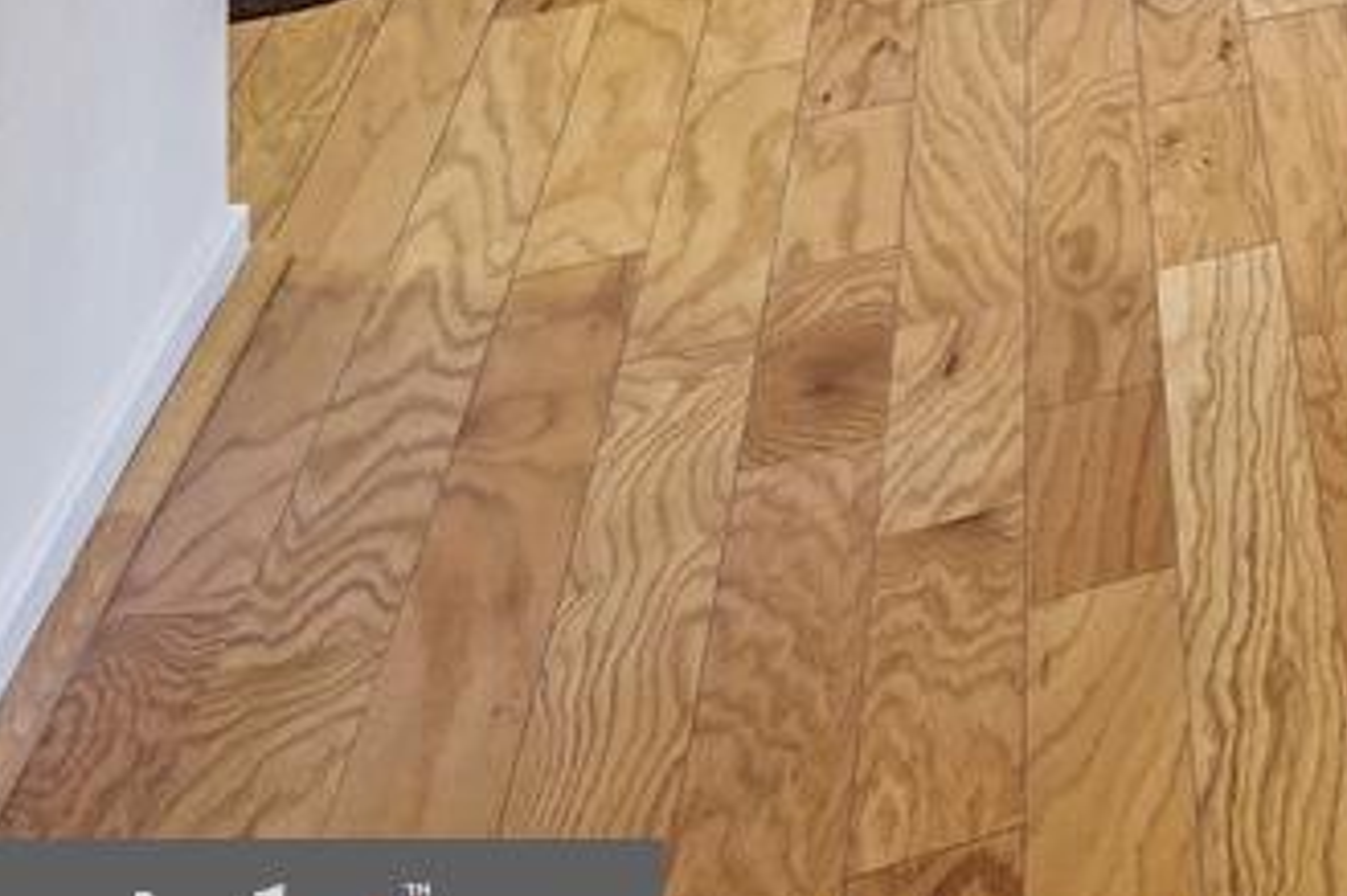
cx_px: 3435
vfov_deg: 12.6
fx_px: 3141
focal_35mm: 84
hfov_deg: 13.9
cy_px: -1268
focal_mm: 16
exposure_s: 1/1.25
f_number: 8
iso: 800
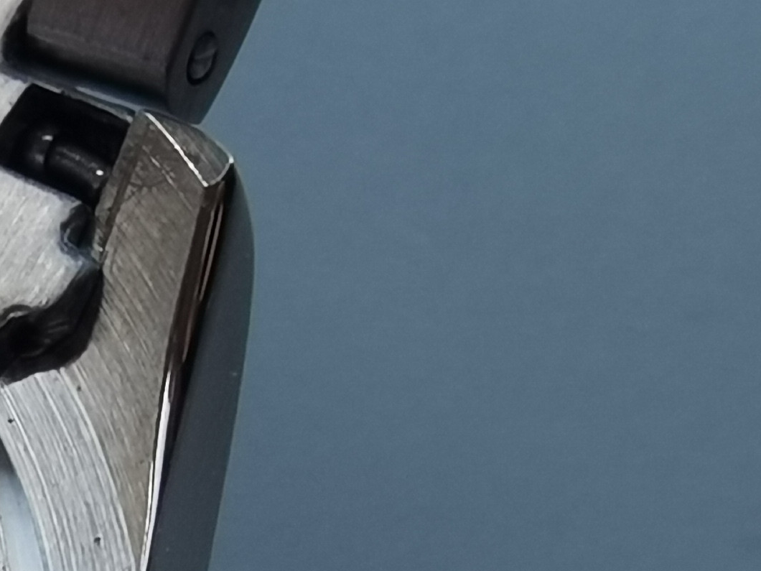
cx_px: -851
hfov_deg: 14.1
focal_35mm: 113
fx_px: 2484
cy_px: 793
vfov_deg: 12.6
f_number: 2.2
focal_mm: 2.26
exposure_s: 1/100
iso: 64
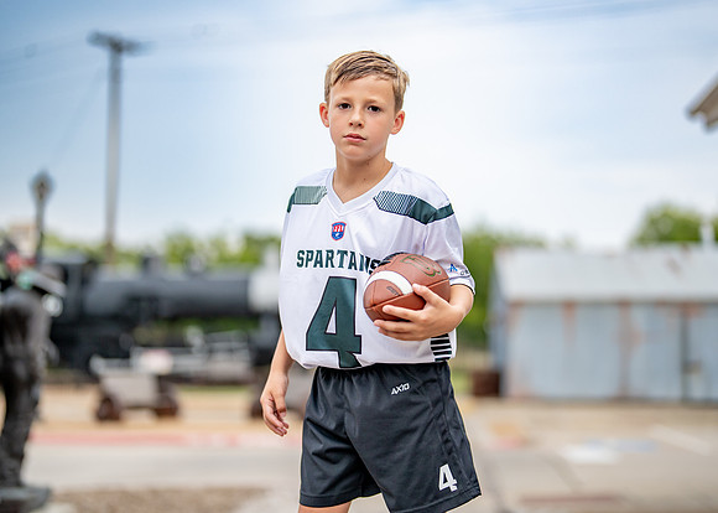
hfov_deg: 33.6
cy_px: 240
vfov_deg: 24.3
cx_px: 361
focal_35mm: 58
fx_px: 1190
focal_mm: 50
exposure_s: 1/2000
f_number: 1.2
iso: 250
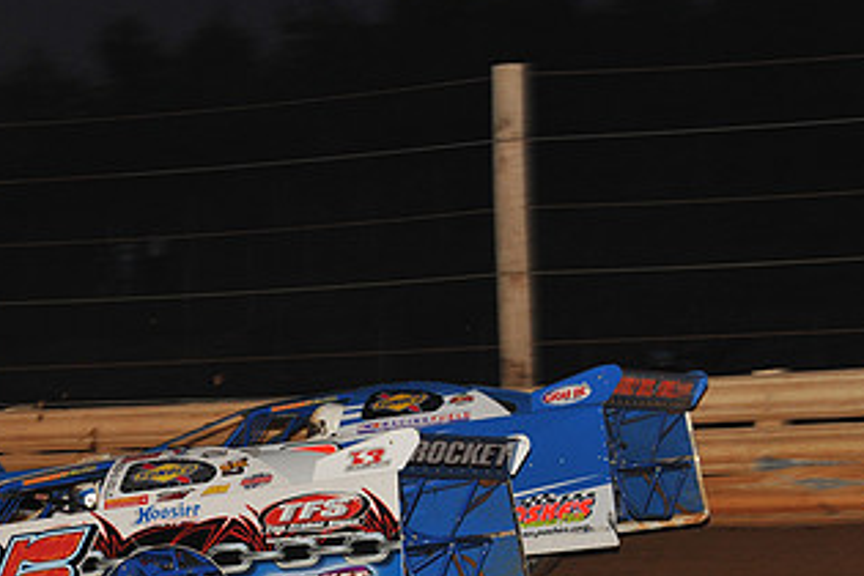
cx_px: 143
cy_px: 513
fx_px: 4944
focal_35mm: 206
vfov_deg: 6.7
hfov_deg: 10.0
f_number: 7.1
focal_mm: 112
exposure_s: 1/320
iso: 1000
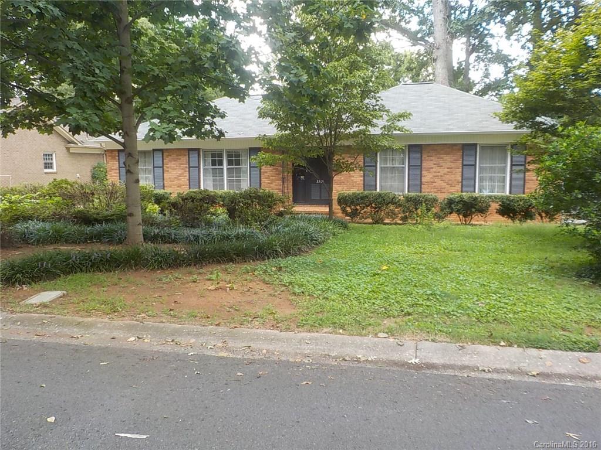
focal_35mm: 30
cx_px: 300
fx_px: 521
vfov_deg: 46.8
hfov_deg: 60.0
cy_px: 225
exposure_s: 1/80
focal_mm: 4.1
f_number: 3.3
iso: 125
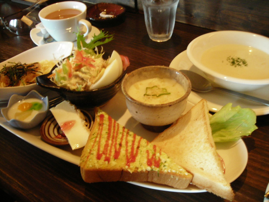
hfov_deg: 49.0
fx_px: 295
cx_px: 134
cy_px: 101
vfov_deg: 37.7
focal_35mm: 38
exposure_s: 1/2.3
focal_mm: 6.3
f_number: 3.2
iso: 200
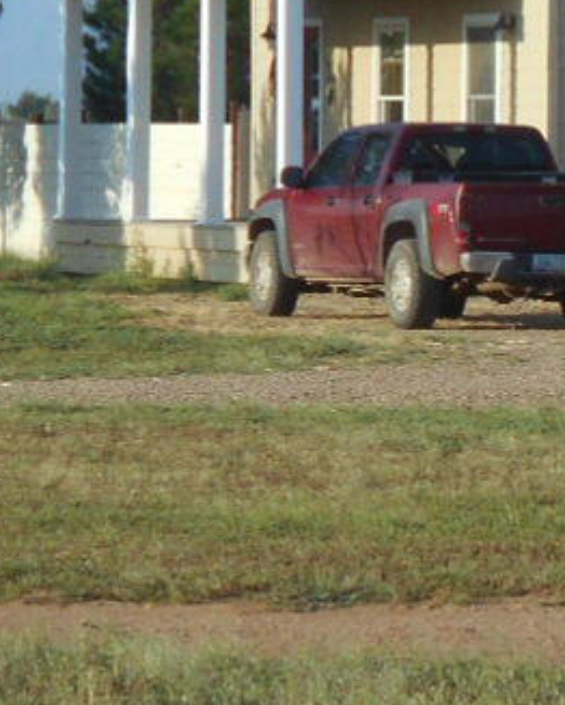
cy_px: 384
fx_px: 7476
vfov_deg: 5.4
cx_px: 936
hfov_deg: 4.3
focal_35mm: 358
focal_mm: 13.5
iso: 80
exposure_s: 1/320
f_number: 5.8
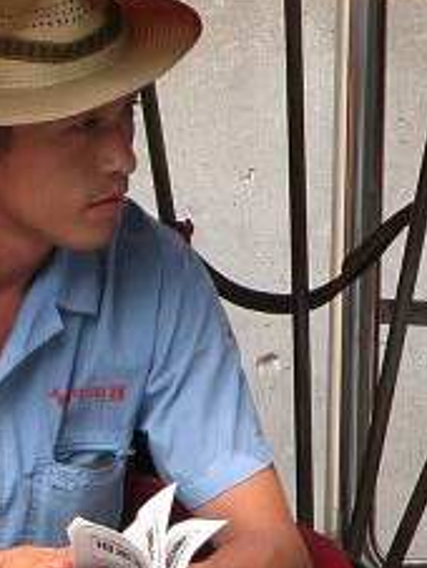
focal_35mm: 792
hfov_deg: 1.9
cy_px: 430
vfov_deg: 2.5
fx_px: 13002
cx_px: -48
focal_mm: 71.2
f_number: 6.6
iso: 100
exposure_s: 1/63.5
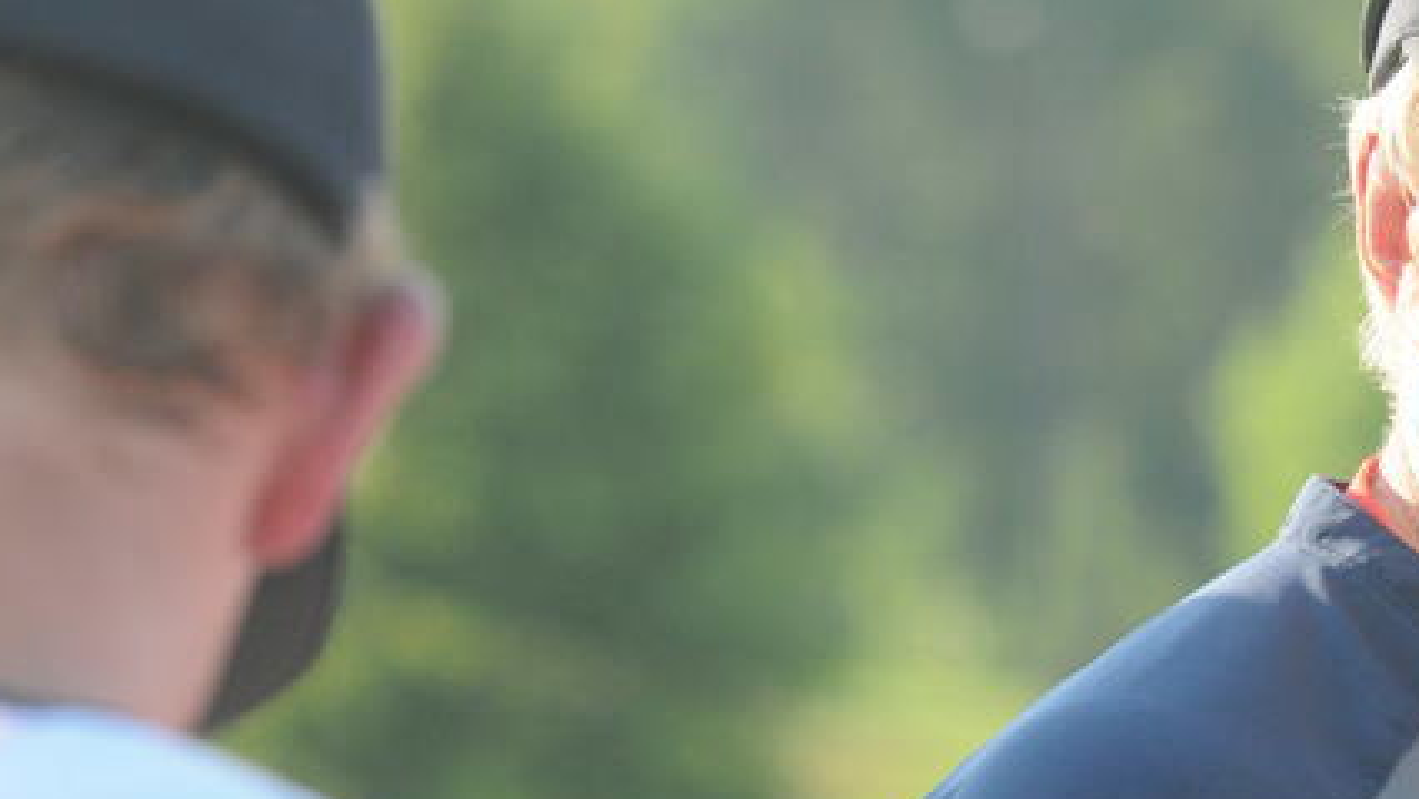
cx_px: 1512
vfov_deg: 2.0
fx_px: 23274
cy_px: 606
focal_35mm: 618
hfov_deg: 3.5
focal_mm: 155
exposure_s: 1/400
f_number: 6.3
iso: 640
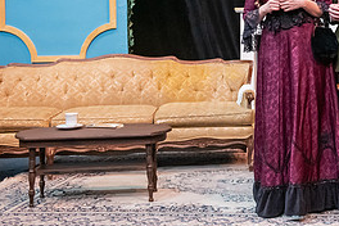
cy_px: -2
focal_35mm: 88
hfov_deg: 22.4
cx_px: 327
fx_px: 829
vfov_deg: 15.2
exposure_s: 1/200
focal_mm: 40
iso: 3200
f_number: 3.2
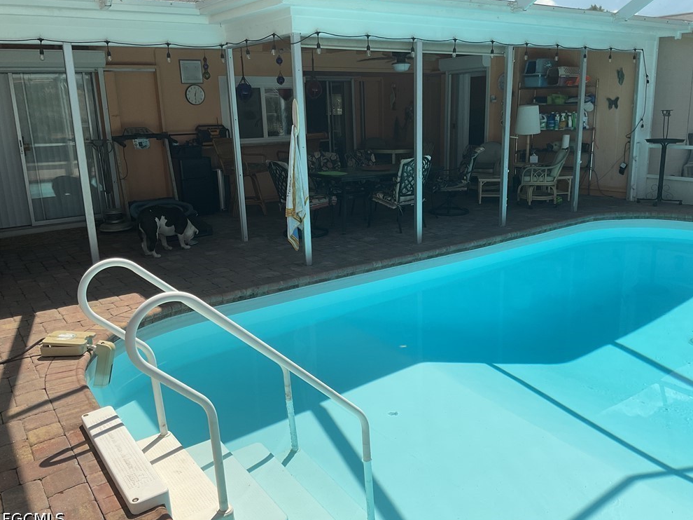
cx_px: 357
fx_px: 600
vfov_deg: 46.8
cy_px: 261
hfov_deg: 60.0
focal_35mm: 30
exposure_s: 1/2141
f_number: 1.8
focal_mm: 3
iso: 16
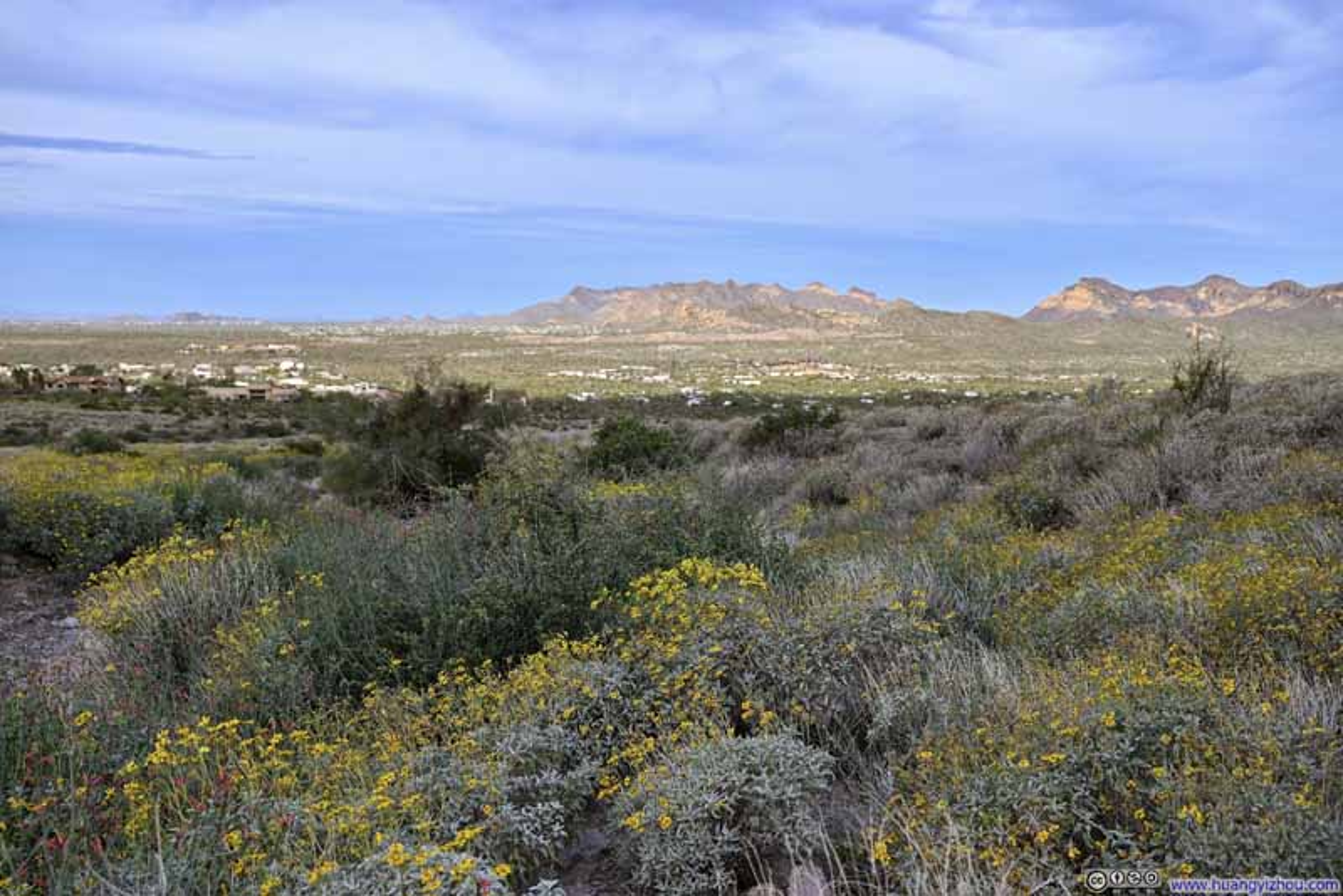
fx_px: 1250
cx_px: 672
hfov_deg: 56.5
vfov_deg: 39.5
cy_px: 448
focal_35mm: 34
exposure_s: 1/640
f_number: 4.5
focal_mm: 33.5
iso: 100
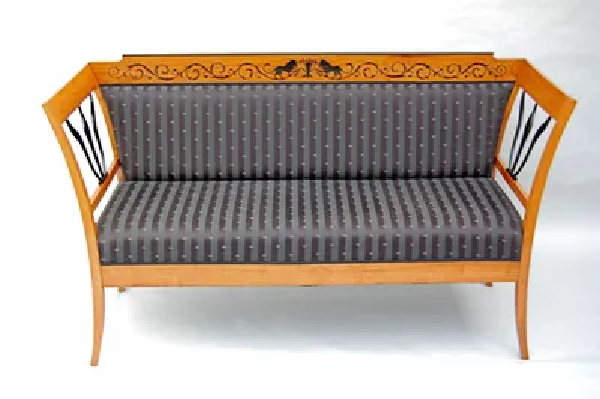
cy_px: 200
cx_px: 300
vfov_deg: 28.0
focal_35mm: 48
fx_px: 799
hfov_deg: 41.1
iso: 400
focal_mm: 32
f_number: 4.5
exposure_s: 1/60
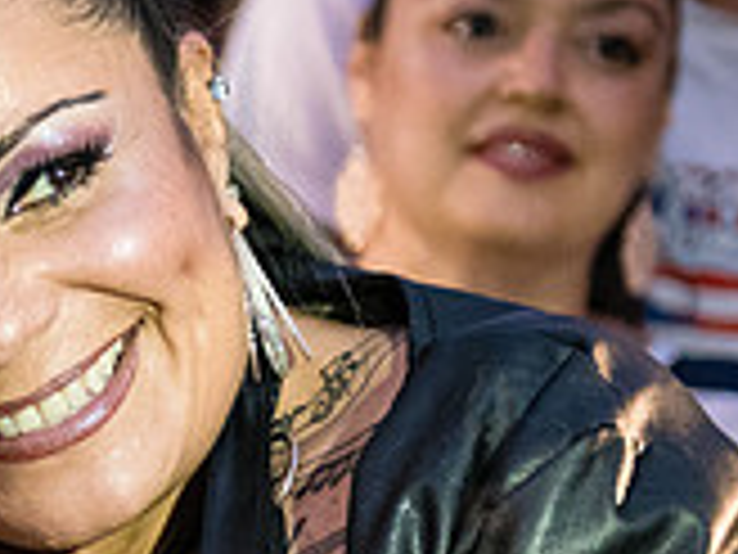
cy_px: 652
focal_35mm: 191
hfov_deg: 10.0
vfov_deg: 7.7
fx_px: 4072
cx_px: -388
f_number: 2.8
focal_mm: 48
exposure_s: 1/125
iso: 5000
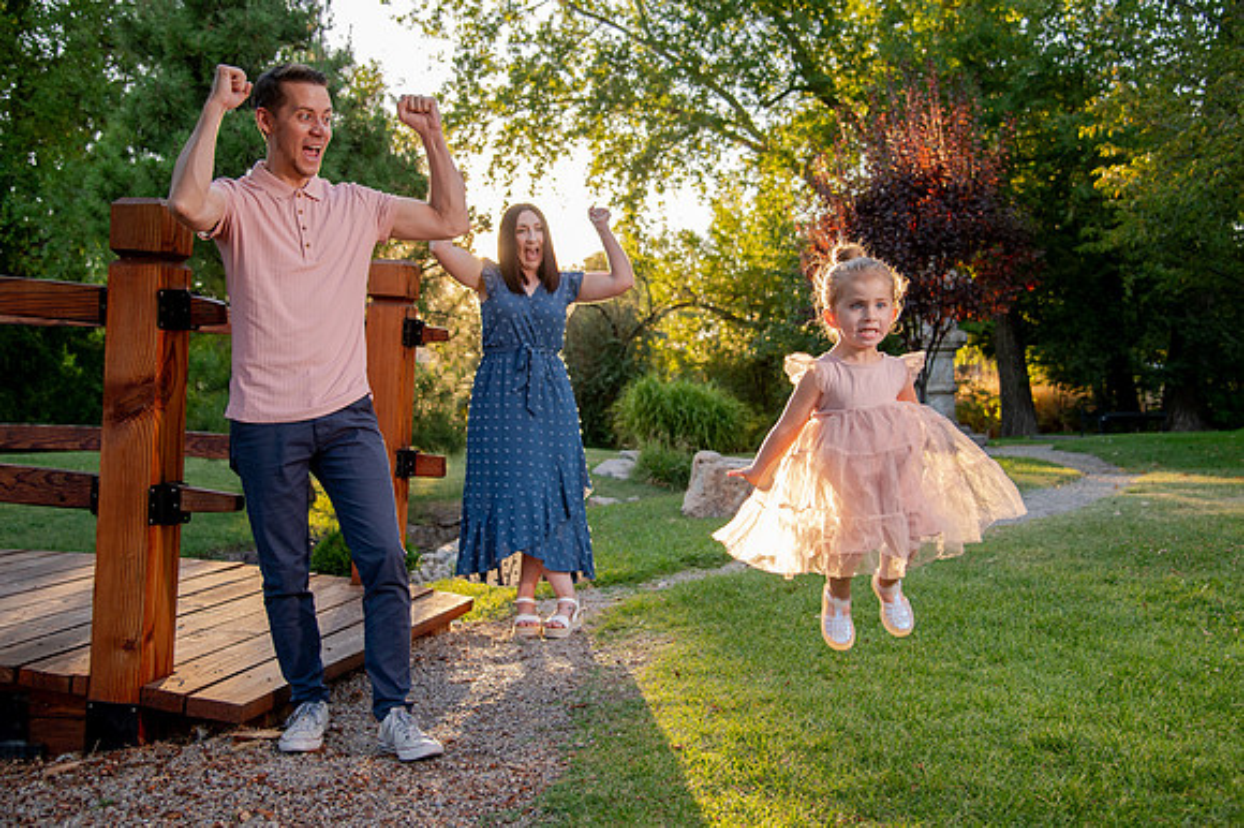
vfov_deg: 36.6
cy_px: 387
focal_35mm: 36
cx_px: 647
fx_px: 1251
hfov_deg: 52.9
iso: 640
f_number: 4
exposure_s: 1/400
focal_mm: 32
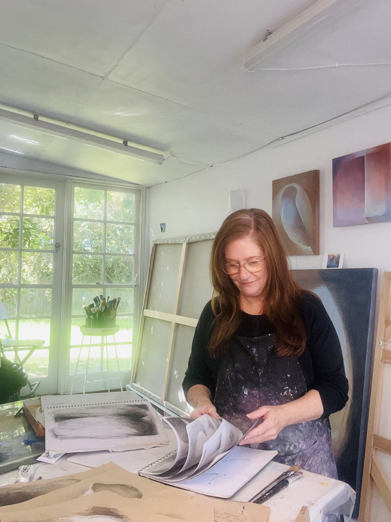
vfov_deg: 60.0
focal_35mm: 30
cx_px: 196
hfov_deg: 46.8
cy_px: 261
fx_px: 452
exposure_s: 1/62
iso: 80
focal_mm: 2.69
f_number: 1.9
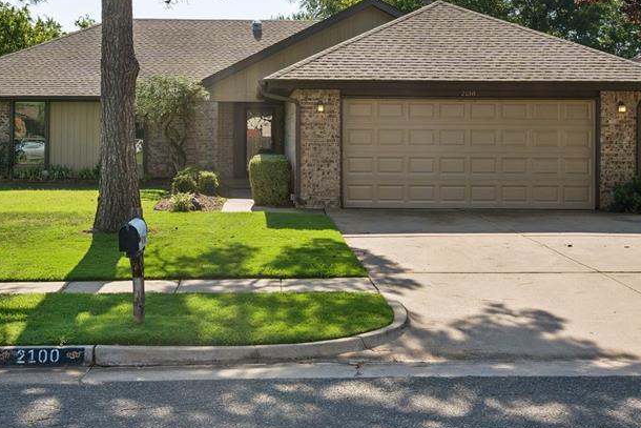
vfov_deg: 23.7
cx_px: 262
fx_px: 1015
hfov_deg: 34.9
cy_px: 135
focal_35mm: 57
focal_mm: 34
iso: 200
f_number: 8
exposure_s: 1/500
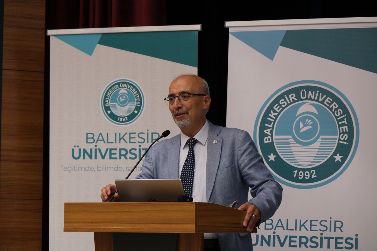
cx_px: 188
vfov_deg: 11.4
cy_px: 126
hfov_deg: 17.1
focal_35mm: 120
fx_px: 1257
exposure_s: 1/25
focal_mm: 80
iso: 800
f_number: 4
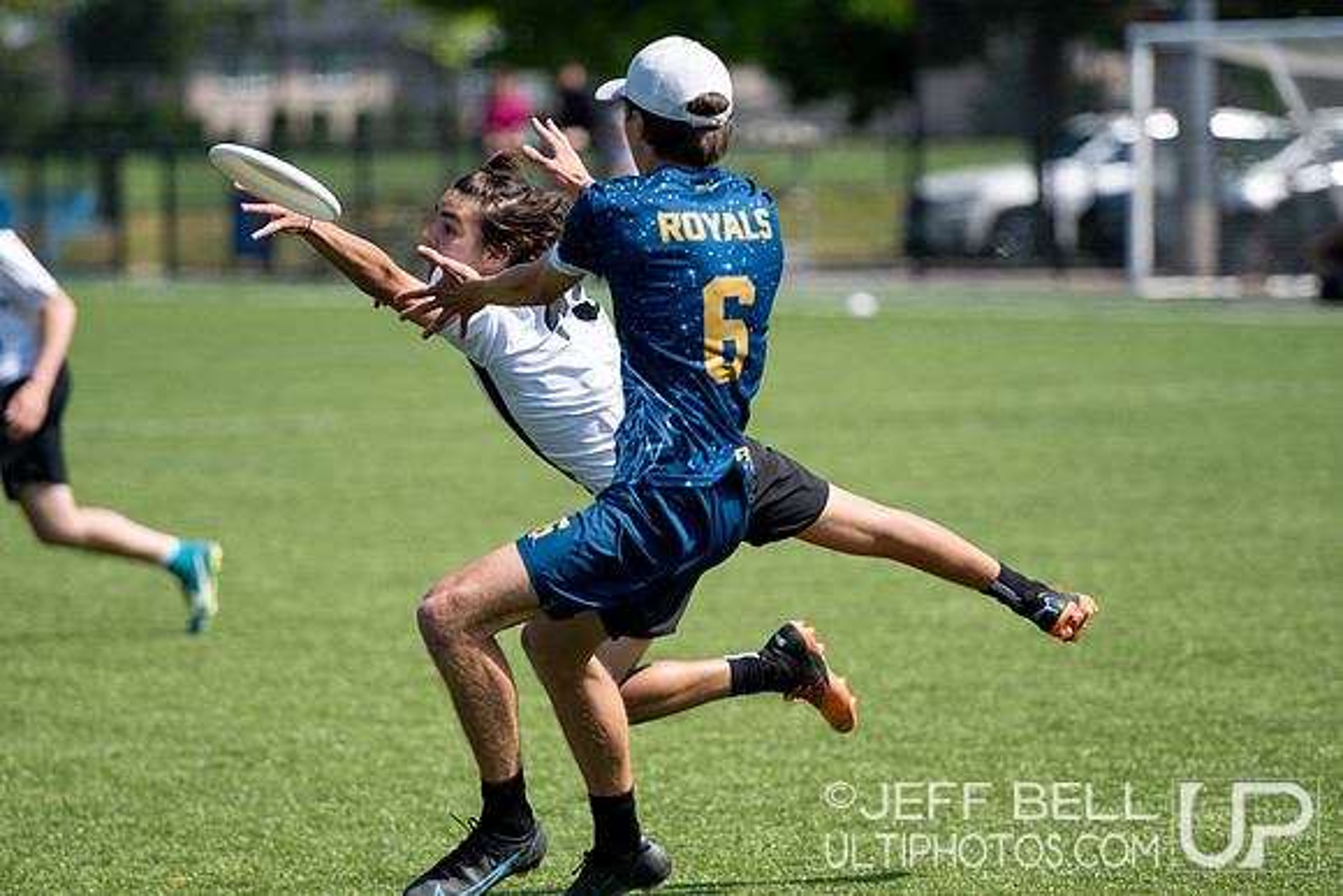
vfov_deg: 4.7
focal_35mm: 292
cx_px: 672
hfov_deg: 7.0
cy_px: 448
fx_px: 10914
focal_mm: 195
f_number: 3.2
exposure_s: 1/2000
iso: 160
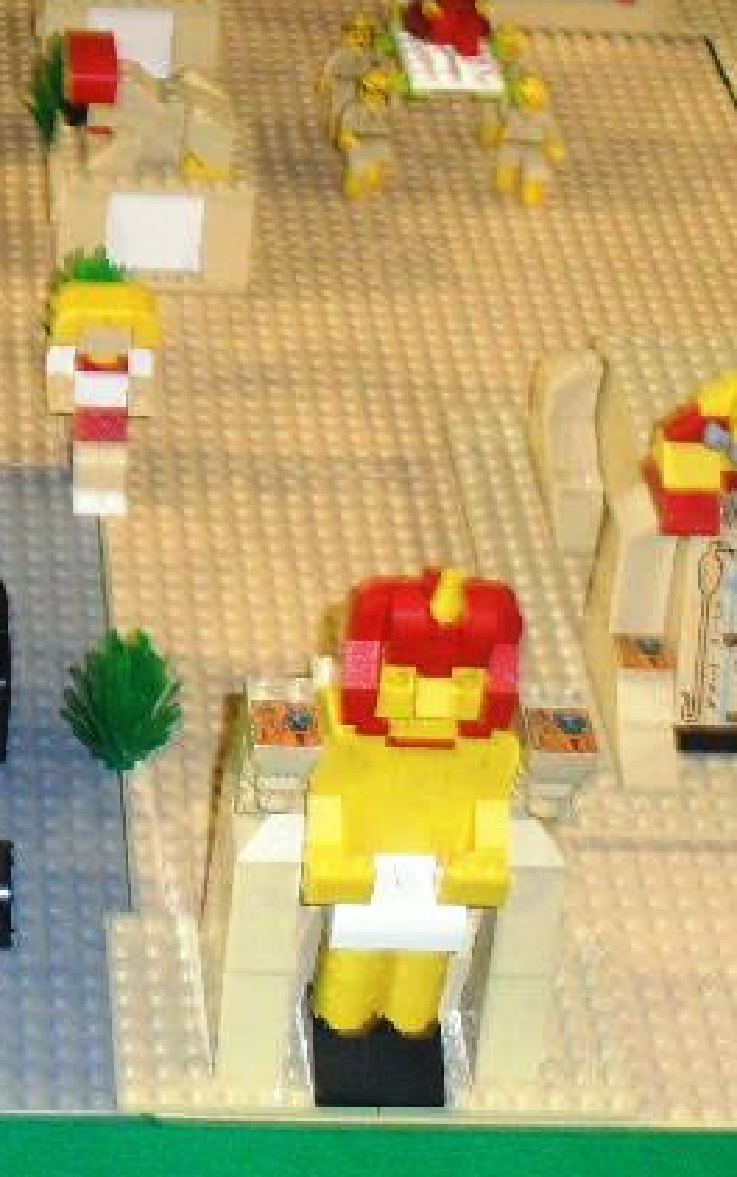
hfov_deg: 14.2
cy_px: 438
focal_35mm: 90
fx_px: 2890
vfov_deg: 23.0
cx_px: -61
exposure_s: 1/45
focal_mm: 6.3
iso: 200
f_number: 3.2
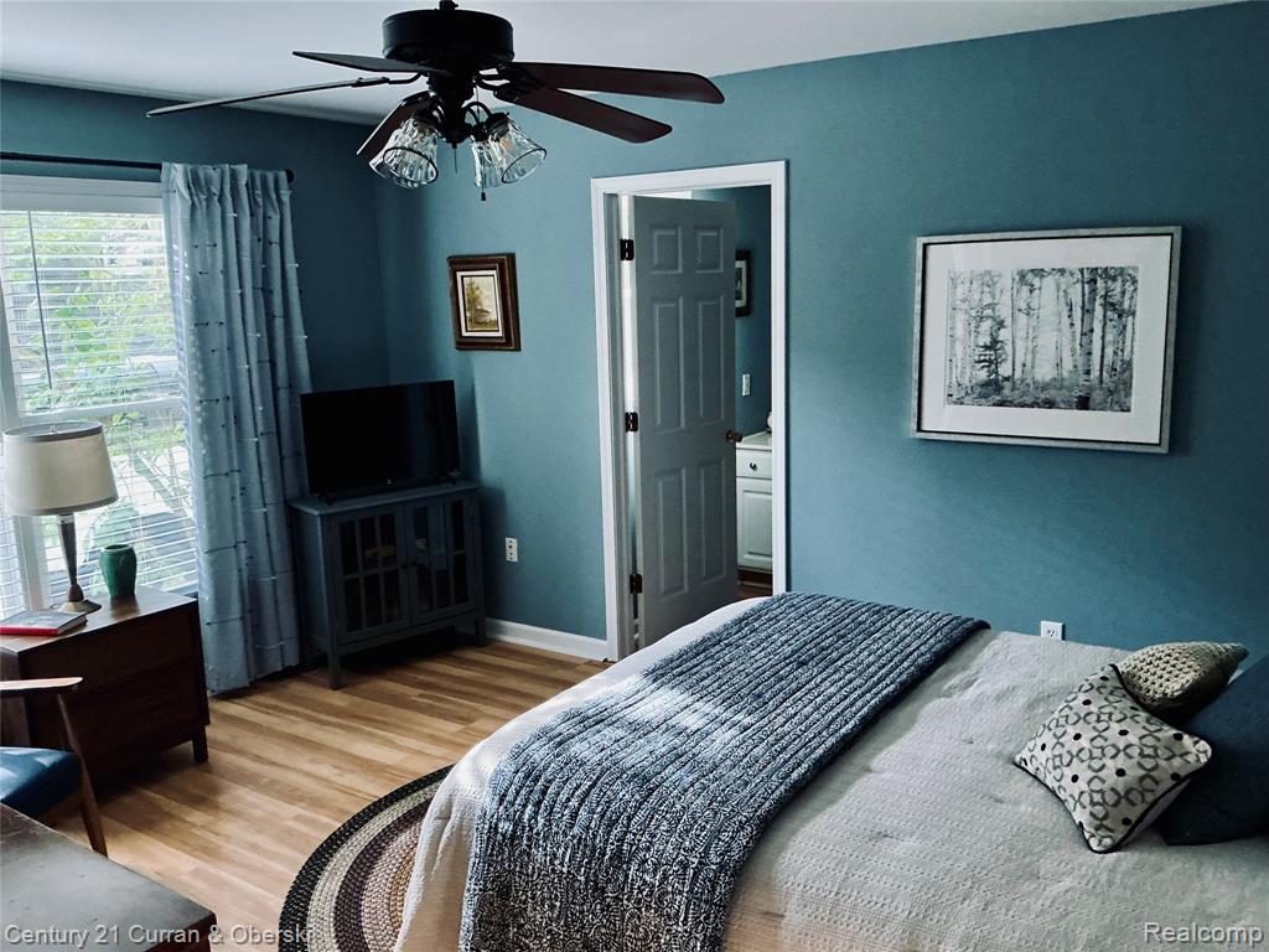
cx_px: 634
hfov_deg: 63.4
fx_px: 1026
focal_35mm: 28
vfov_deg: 49.7
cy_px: 476
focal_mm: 3
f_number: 1.8
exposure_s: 1/40
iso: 250
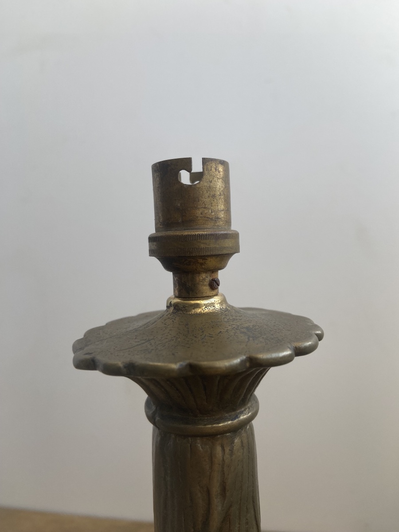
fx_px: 400
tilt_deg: -2.9
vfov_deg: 67.3
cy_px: 266
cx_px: 200
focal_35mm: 26
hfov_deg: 53.1
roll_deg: -0.6
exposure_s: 1/293
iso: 32
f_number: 1.8
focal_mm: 4.25
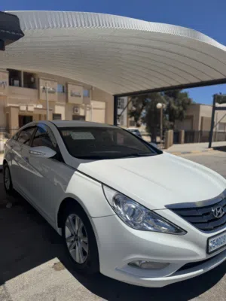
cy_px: 150
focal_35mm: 24
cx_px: 113
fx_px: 209
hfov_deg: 56.8
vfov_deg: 71.6
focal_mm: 6.76
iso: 64
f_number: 1.78
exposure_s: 1/20000
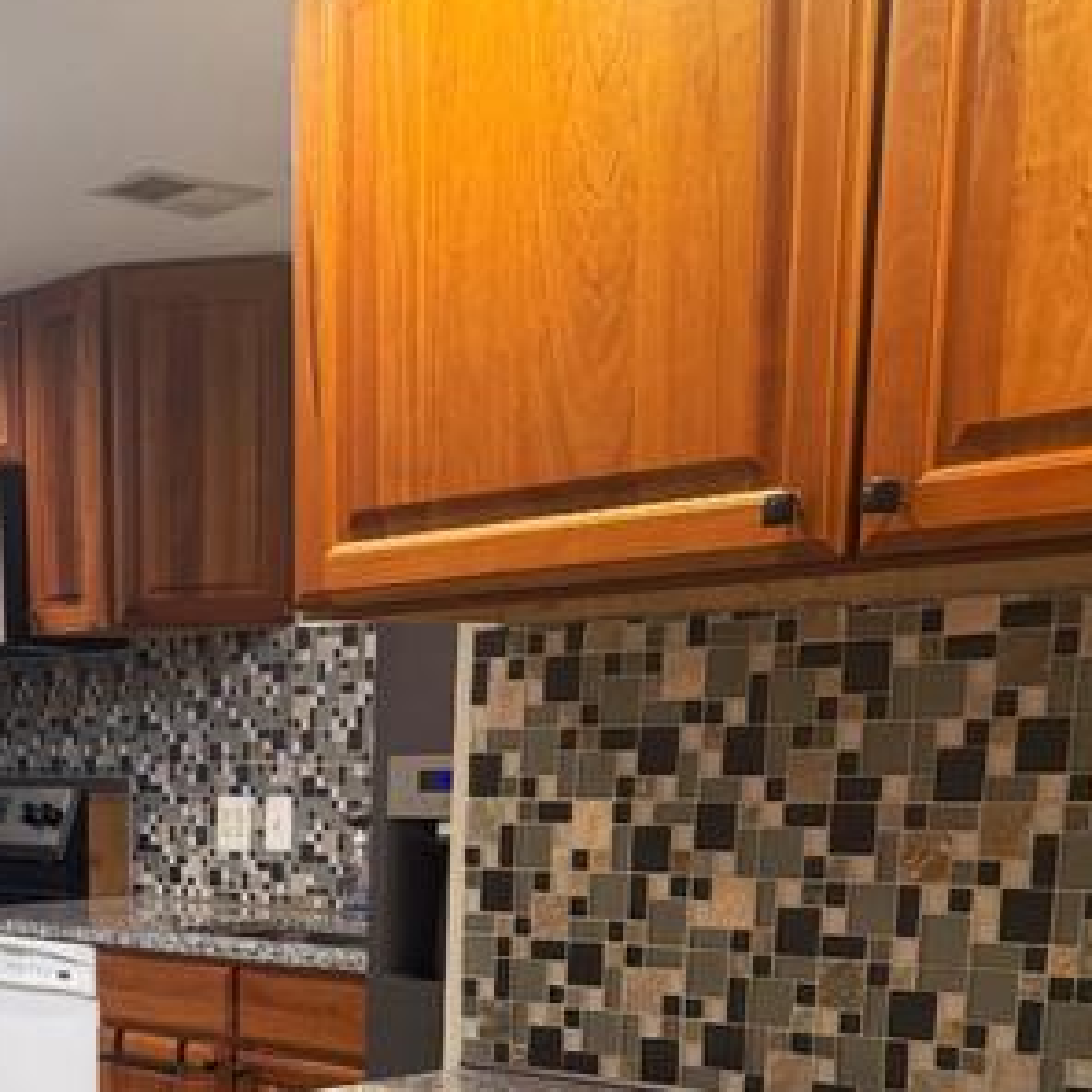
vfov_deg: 28.2
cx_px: 96
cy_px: 1214
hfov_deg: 29.7
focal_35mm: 55
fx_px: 1963
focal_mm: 6.76
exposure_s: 1/60
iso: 160
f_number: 1.78
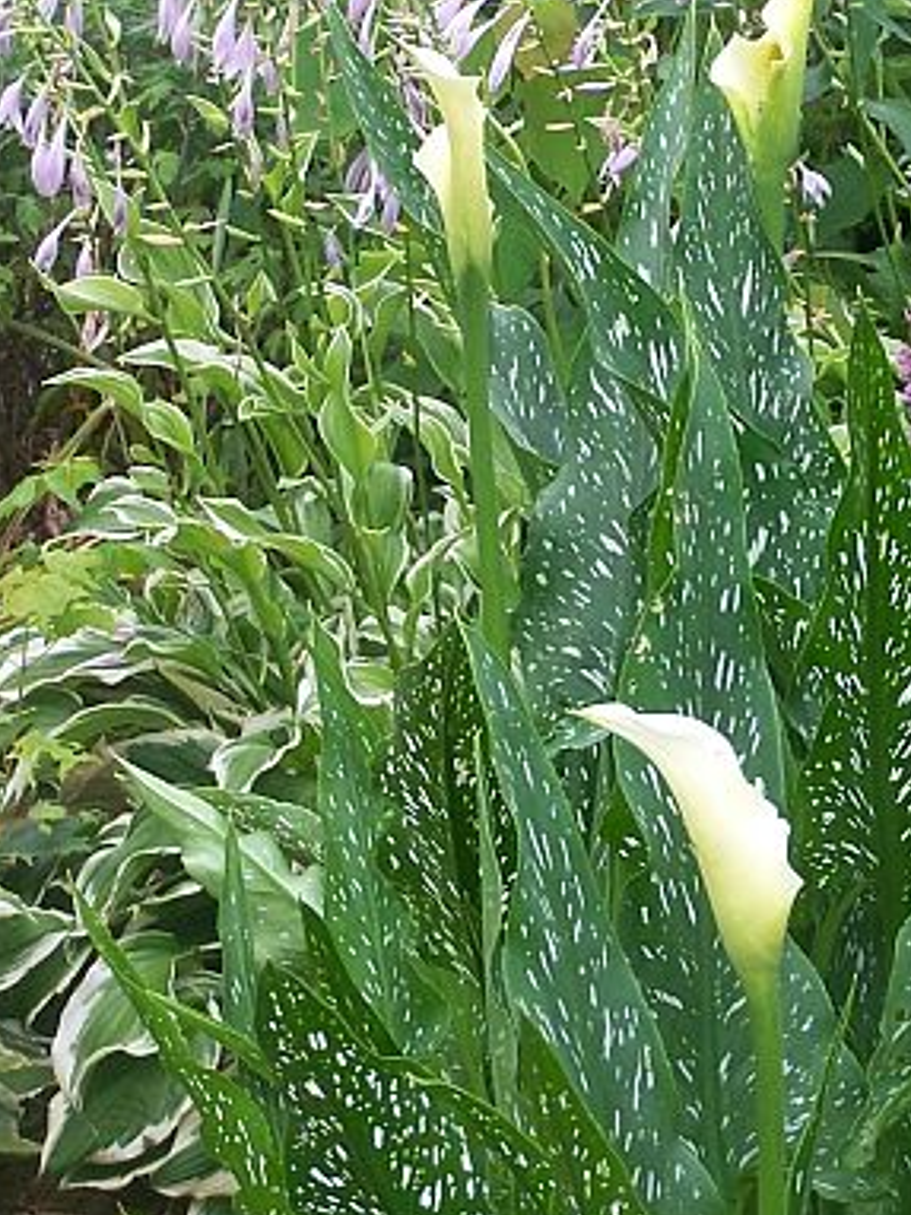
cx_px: 744
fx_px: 6741
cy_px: 406
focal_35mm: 192
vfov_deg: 10.3
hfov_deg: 7.7
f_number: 3.2
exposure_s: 1/180
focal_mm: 17.5
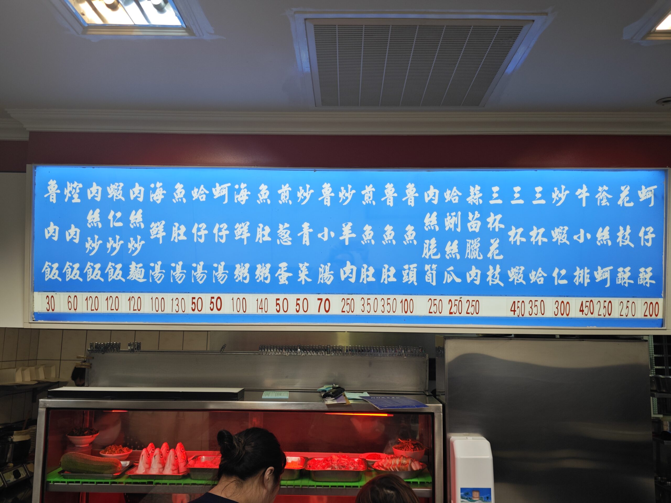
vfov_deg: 46.8
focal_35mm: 30
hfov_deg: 60.0
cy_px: 252
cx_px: 336
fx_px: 582
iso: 100
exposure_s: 1/120
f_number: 1.9
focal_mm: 8.7
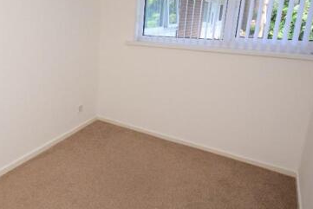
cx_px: 72
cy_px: 72
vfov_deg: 43.3
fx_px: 260
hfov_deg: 58.2
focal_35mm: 30
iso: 500
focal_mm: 11
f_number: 8
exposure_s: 1/125
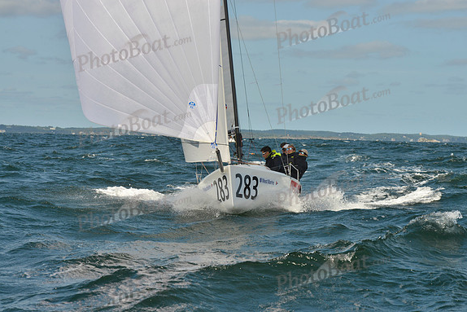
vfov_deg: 14.3
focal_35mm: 96
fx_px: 1246
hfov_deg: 21.2
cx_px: 234
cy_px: 157
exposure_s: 1/1600
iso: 400
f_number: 10
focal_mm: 95
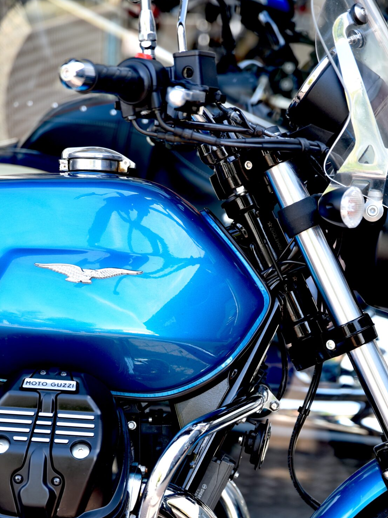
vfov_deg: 16.7
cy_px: 418
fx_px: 1748
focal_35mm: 117
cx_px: 221
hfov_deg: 12.7
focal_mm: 70
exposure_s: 1/60
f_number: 3.5
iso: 100
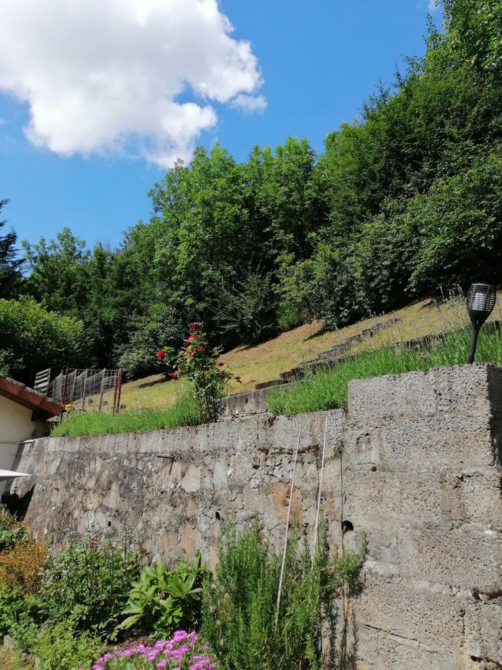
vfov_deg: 67.3
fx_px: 503
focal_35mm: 26
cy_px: 335
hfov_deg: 53.1
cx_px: 251
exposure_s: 1/1605
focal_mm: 3.95
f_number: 1.8
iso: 50
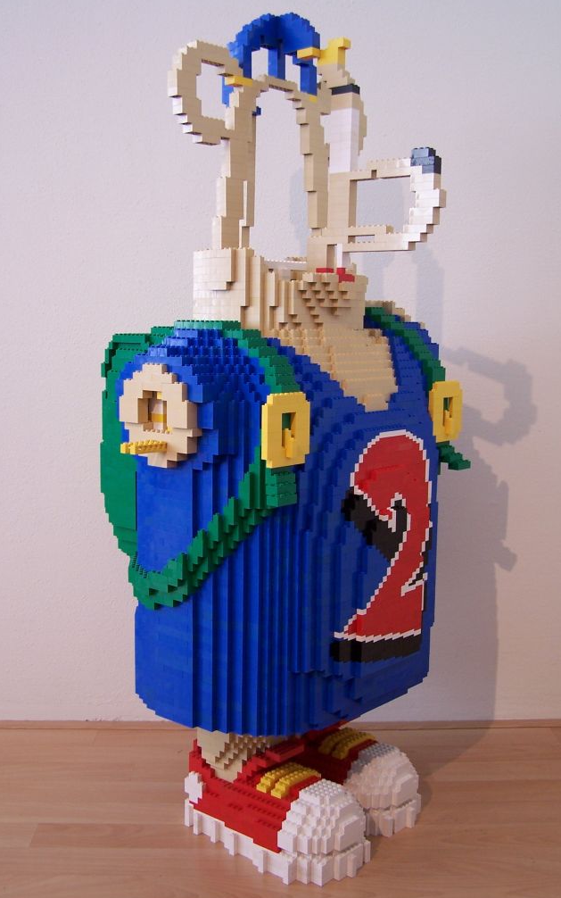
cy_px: 450
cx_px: 252
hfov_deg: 31.2
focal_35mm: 41
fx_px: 1003
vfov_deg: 48.2
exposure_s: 1/6
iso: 80
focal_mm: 6.3
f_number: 2.8
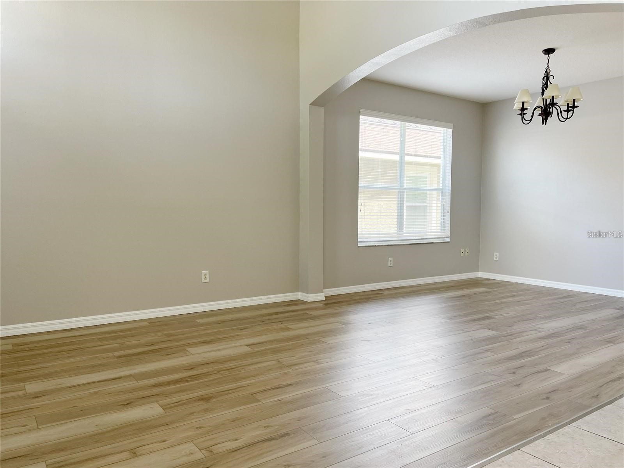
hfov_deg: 67.3
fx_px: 469
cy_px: 234
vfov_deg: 53.1
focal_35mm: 26
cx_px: 312
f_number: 1.6
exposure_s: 1/121
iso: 80
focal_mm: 5.1
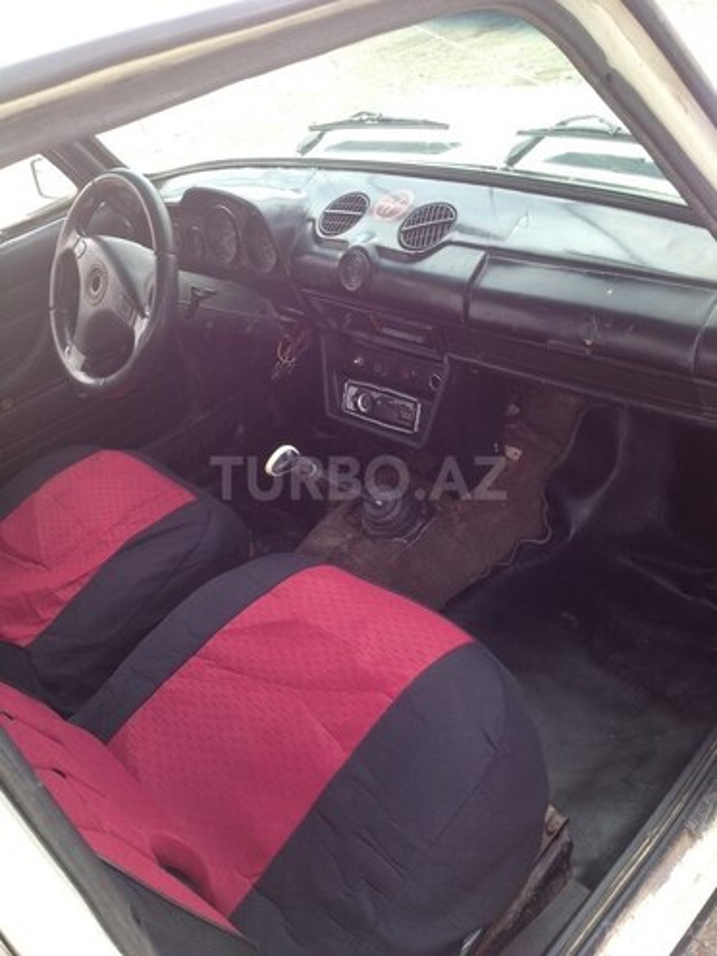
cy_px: 478
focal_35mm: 35
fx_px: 967
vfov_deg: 52.6
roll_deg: +11.3
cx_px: 358
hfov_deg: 40.7
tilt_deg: -29.8
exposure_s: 1/207
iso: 50
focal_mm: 4.28
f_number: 2.4
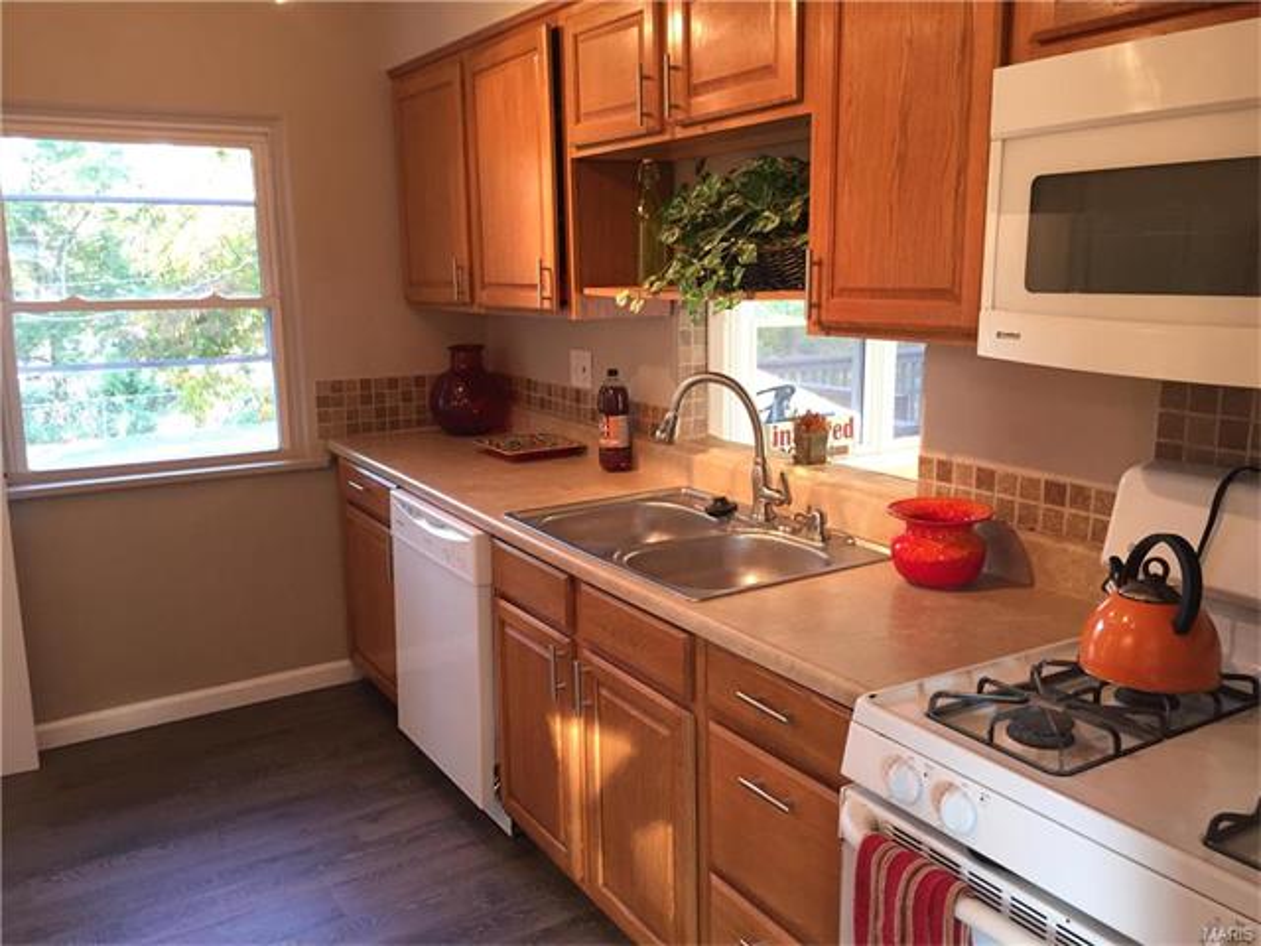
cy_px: 473
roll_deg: +0.4
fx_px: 1056
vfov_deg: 48.2
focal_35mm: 29
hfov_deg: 61.7
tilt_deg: -10.9
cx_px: 630
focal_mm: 4.15
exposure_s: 1/30
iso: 125
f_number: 2.2
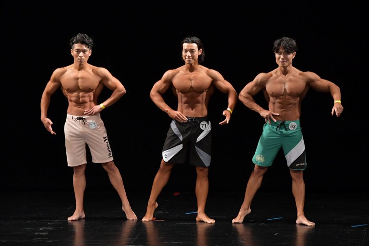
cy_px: 123
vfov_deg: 4.8
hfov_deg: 7.2
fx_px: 2920
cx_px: 184
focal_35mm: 285
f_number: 5.6
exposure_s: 1/400
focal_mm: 190
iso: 3200
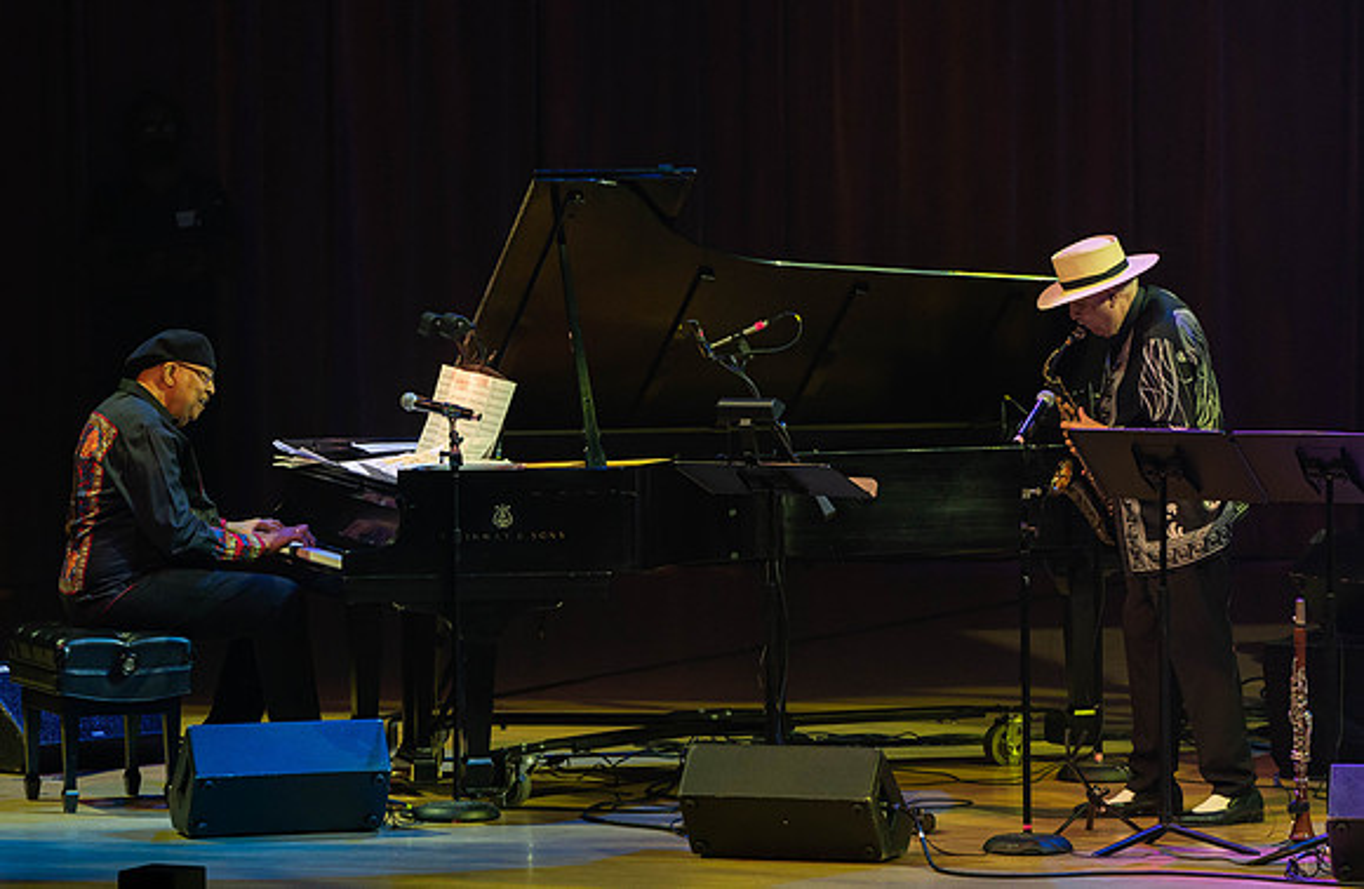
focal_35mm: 294
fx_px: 11047
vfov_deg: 4.6
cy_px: 471
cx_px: 708
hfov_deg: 7.1
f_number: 5.6
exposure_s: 1/160
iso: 2500
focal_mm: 259
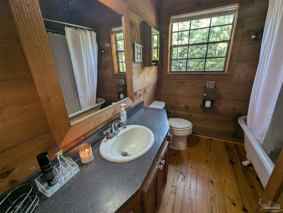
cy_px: 106
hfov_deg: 106.1
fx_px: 106
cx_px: 142
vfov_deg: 90.1
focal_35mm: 13
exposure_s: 1/60
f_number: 2.2
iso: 73
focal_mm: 1.95
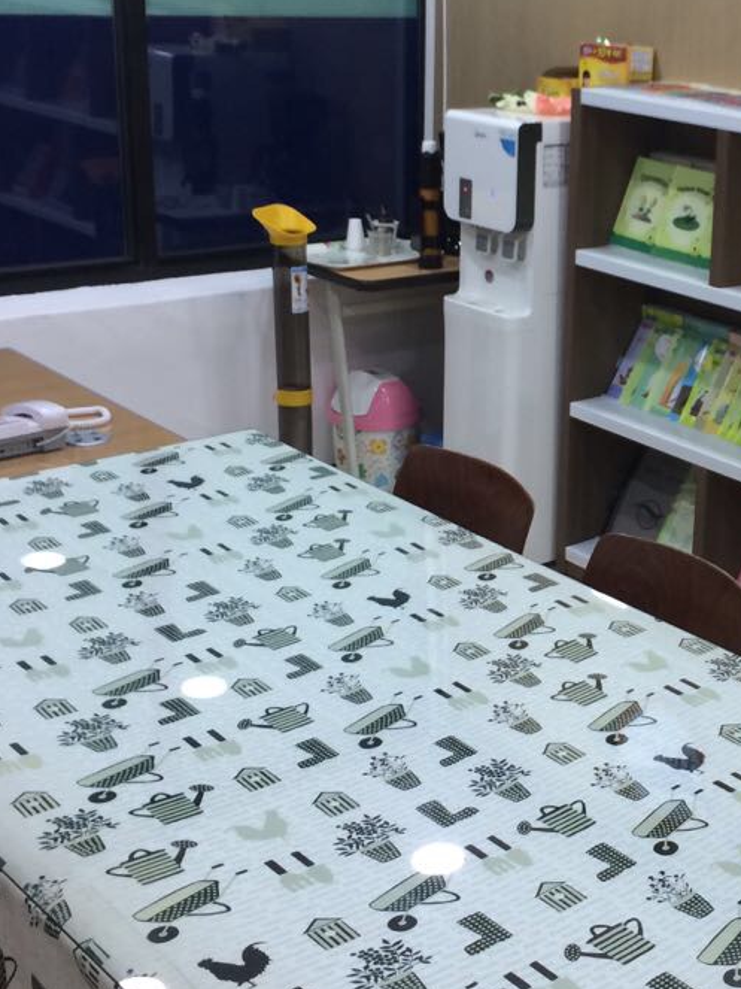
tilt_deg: -17.1
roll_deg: -1.2
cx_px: 689
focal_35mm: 56
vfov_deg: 34.3
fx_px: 1599
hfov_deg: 25.2
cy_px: 410
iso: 40
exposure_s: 1/30
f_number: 2.2
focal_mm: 4.15
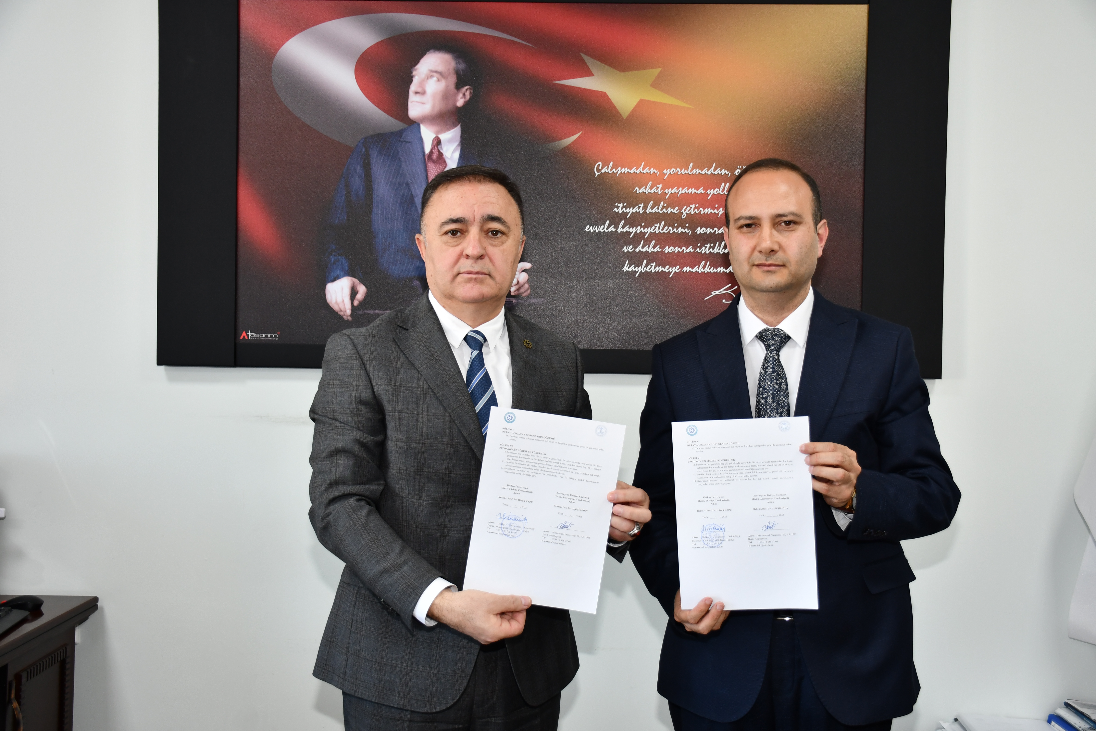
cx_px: 548
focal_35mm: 36
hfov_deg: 53.1
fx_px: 1096
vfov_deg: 36.9
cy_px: 366
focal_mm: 24
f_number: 4
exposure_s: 1/60
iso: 400
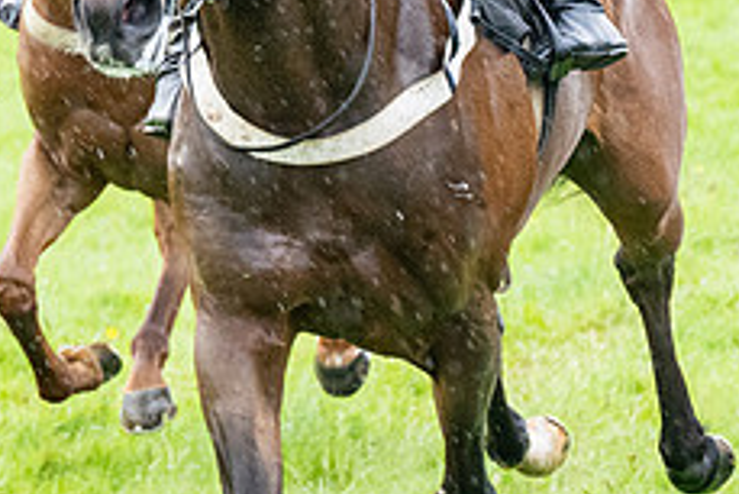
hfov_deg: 5.5
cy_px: -48
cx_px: 323
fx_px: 7641
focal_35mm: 372
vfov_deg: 3.7
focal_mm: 98
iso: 2000
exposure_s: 1/500
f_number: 4
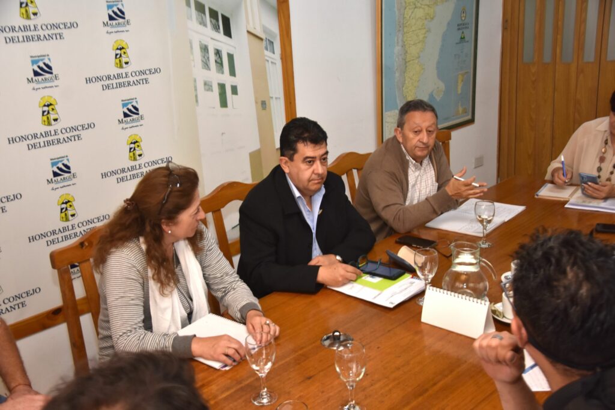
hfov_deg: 46.4
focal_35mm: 42
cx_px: 308
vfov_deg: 31.9
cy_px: 205
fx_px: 718
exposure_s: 1/125
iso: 720
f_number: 4
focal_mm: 28
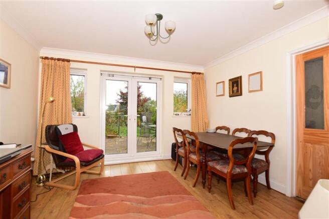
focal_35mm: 17
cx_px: 164
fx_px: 158
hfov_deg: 92.5
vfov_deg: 69.6
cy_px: 110
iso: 200
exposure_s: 1/100
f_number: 7.1
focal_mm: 11.5
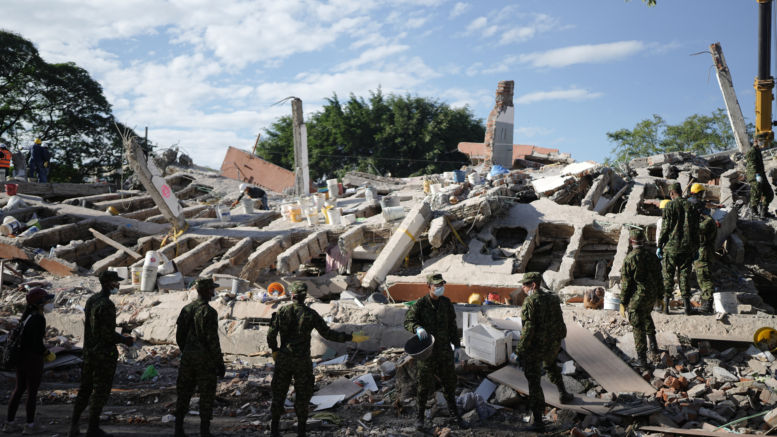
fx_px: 762
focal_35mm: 37
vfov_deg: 32.0
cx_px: 390
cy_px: 215
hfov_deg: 54.0
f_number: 1.4
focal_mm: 35
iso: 100
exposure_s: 1/4000
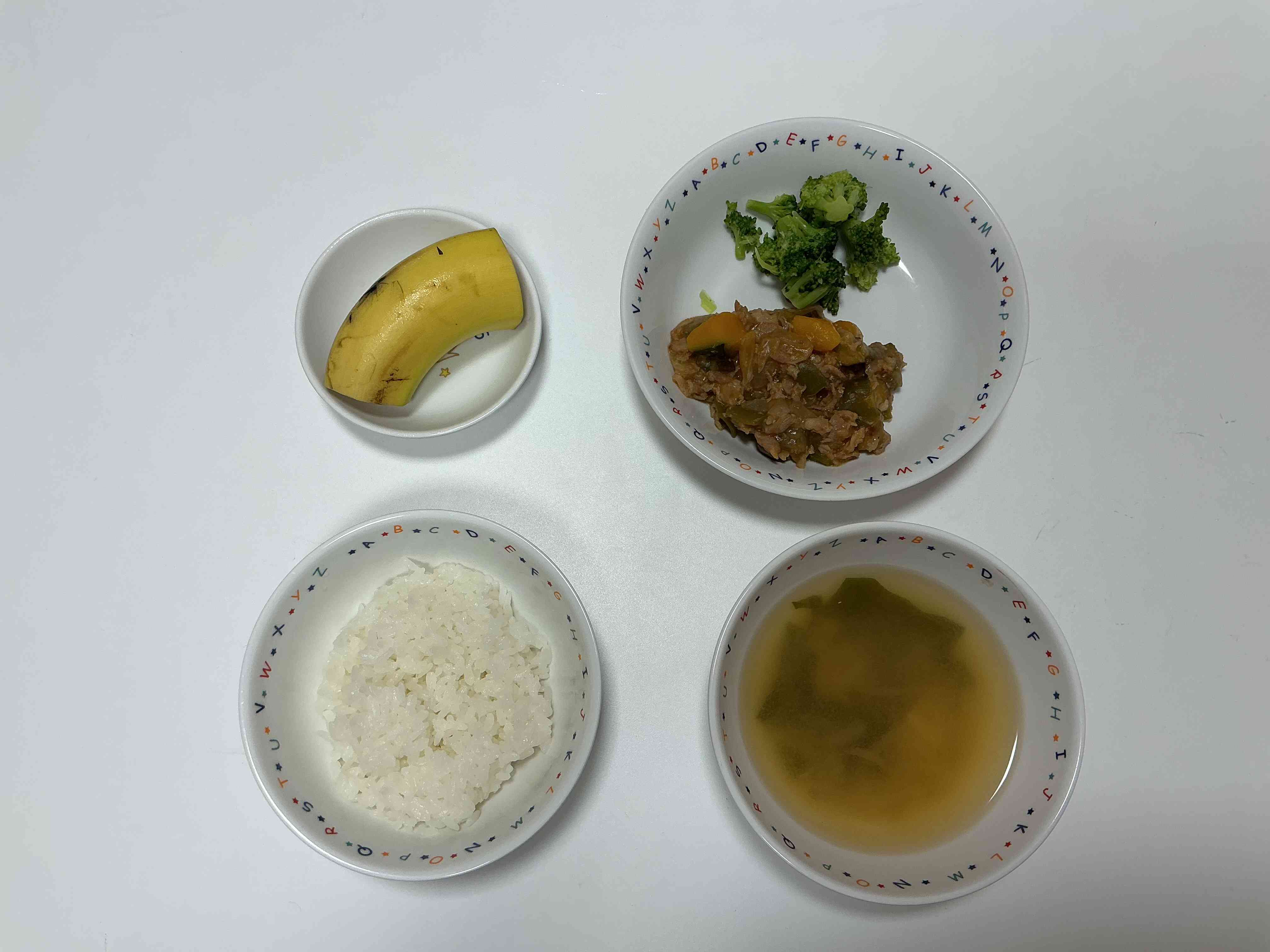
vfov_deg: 48.2
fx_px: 1064
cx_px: 635
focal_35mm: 29
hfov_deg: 61.7
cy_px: 476
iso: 16
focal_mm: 3
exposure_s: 1/120
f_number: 1.8
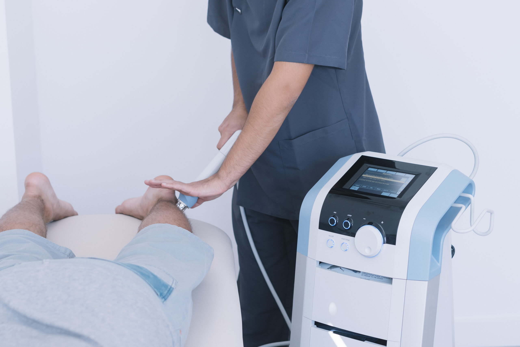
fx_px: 1084
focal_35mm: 75
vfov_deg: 18.2
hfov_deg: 27.0
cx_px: 260
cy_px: 174
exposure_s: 1/250
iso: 500
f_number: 2.8
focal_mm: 50
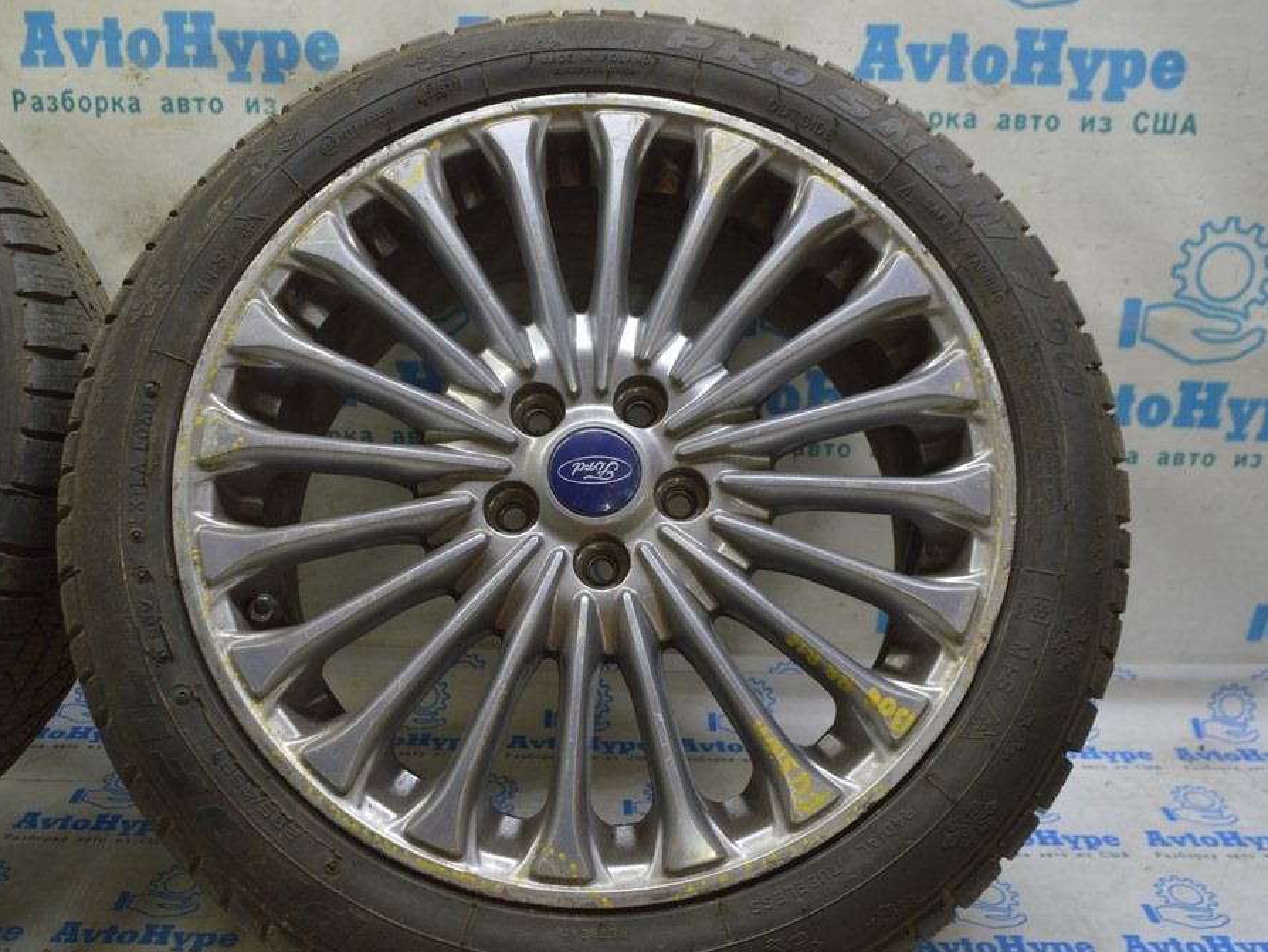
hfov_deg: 55.3
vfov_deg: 43.0
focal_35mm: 33
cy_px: 480
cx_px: 582
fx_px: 1209
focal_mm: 20
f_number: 5.6
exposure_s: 1/25
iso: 400
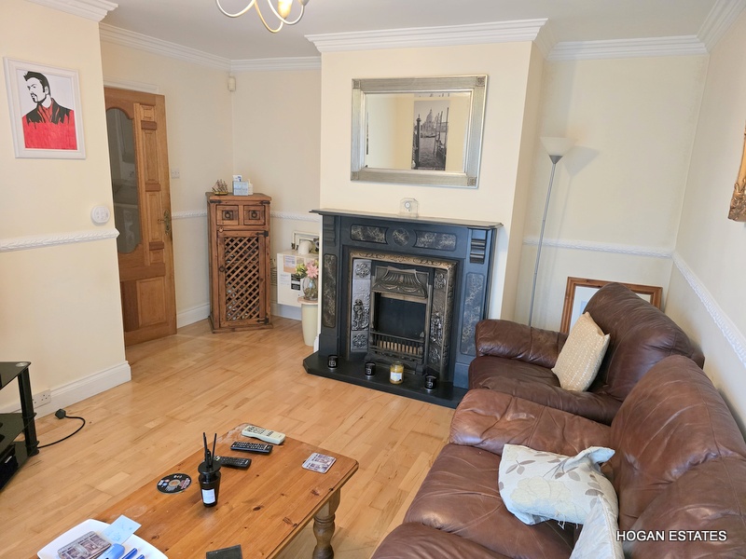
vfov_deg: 58.9
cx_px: 373
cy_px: 280
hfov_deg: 73.9
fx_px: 496
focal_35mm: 23
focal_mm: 6.3
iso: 1000
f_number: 1.7
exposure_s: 1/100
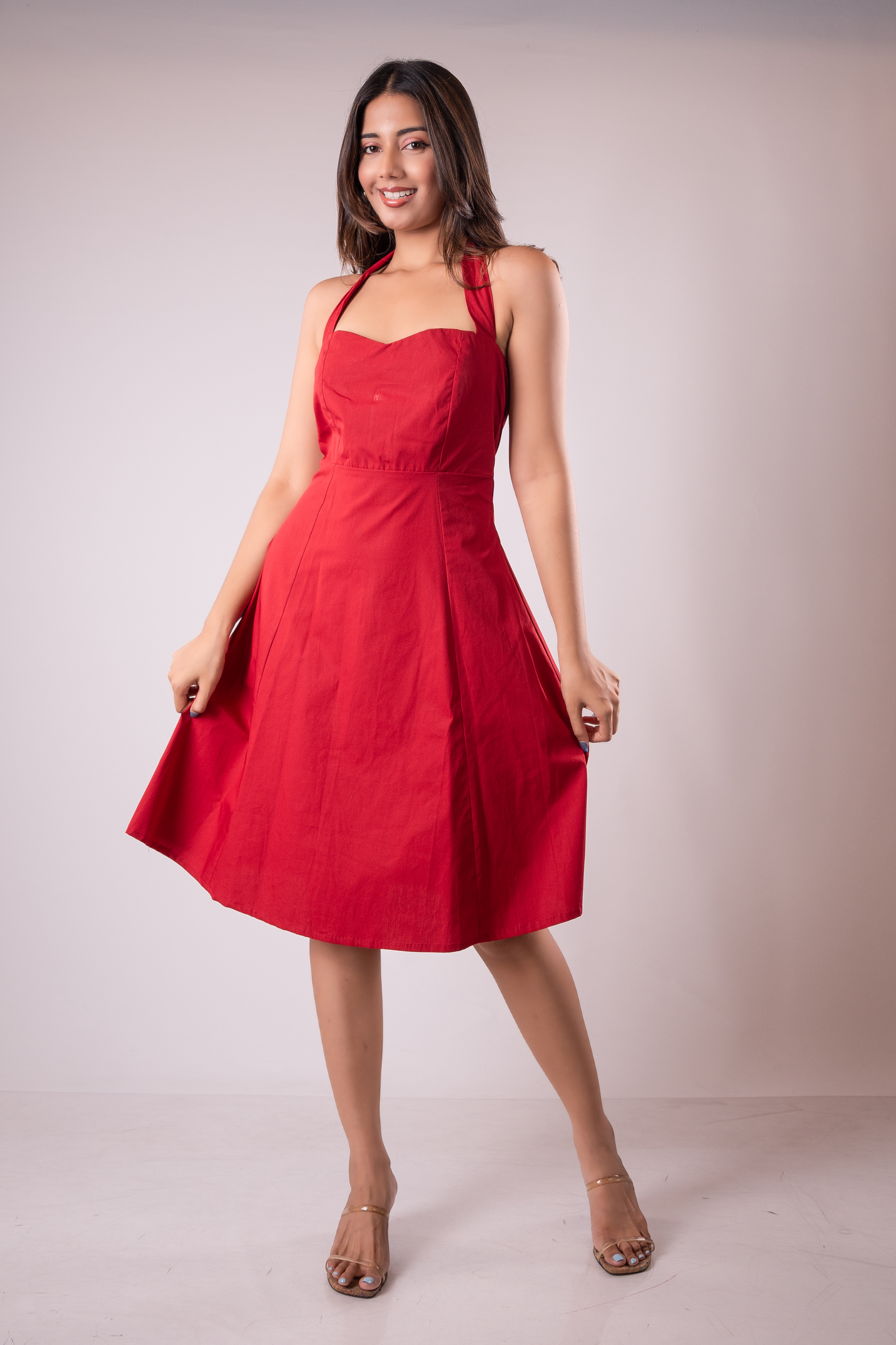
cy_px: 672
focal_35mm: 36
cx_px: 448
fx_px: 1344
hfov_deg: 36.9
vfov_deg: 53.1
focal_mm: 24
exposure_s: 1/200
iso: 160
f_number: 2.8
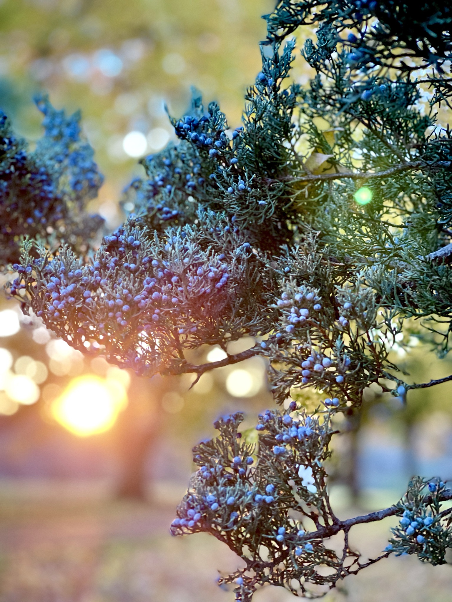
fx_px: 1114
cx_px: 226
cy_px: 301
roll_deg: -1.8
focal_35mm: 64
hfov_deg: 22.9
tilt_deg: +6.4
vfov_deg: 30.3
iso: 250
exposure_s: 1/73
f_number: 2.2
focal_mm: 7.5
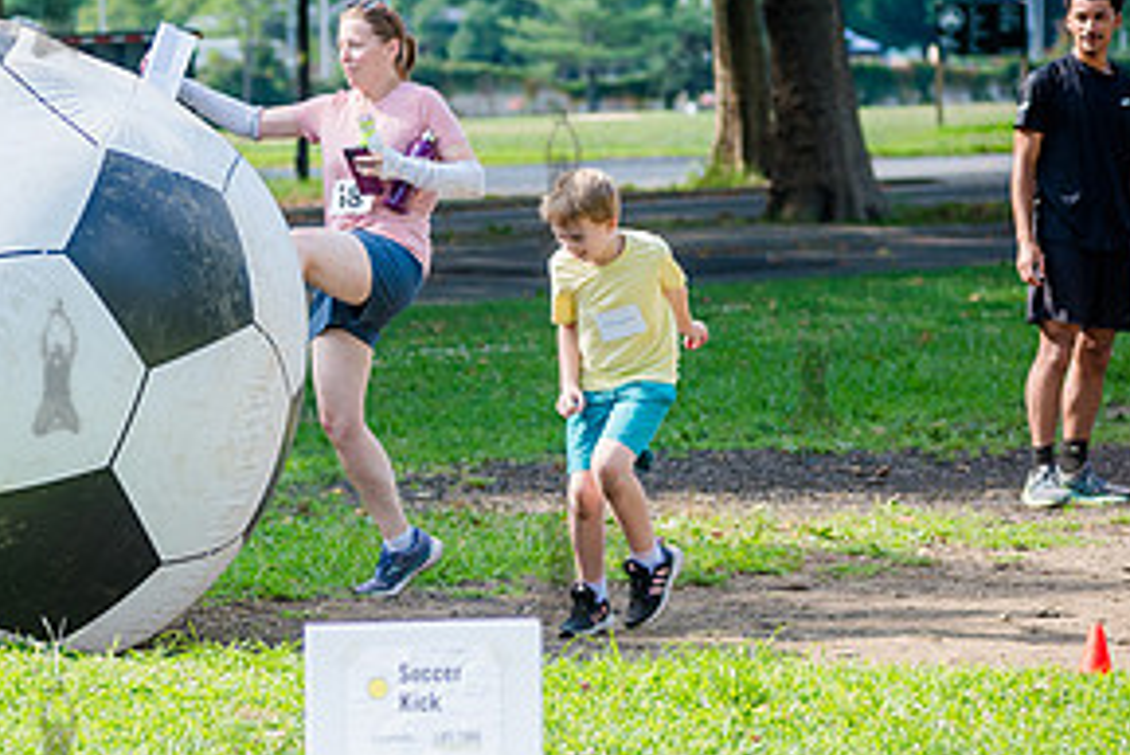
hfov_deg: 8.5
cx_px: 55
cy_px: 366
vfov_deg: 5.7
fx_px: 7568
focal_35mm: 241
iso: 200
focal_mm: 120
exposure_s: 1/640
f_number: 4
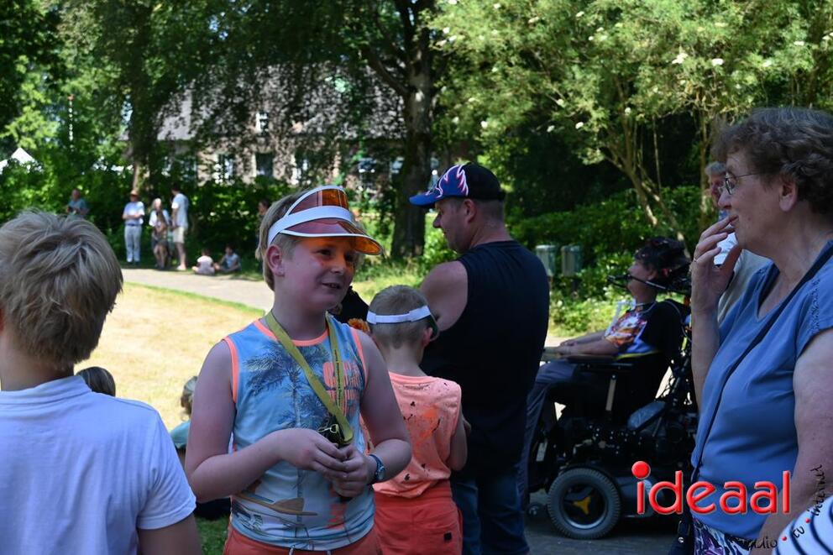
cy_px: 278
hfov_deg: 39.6
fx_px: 1157
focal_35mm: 50
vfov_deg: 27.0
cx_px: 416
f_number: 5.6
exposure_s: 1/250
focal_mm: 33.5
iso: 125
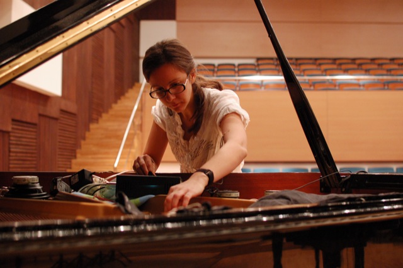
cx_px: 202
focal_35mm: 52
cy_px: 134
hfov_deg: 37.9
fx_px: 587
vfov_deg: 25.7
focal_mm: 35
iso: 1600
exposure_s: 1/40
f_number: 3.2
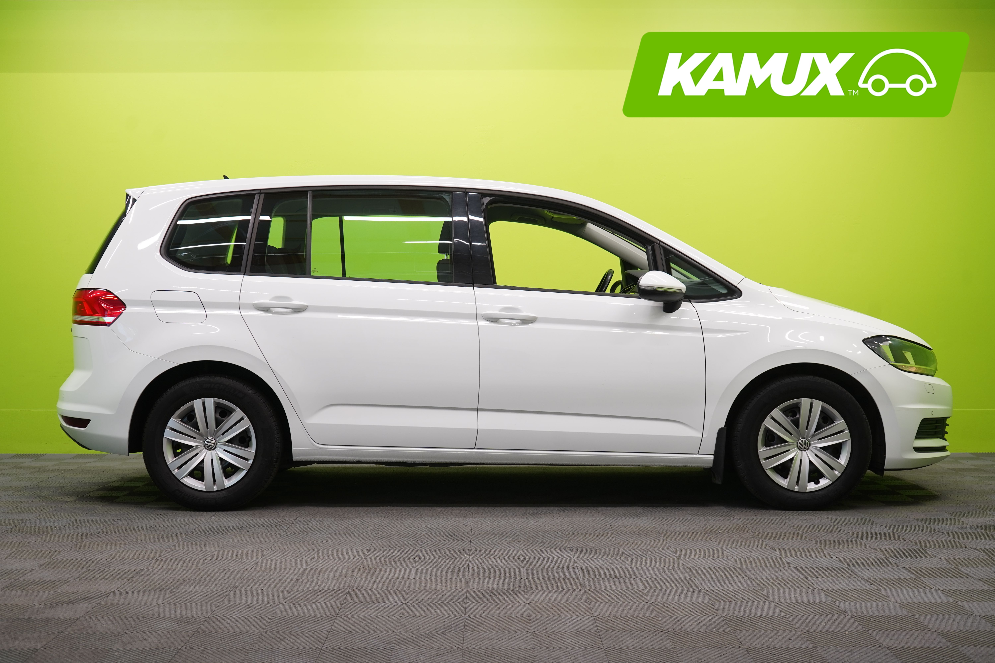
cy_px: 332
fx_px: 1327
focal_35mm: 48
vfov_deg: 28.1
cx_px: 498
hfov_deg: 41.1
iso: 400
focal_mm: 48
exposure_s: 1/30
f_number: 5.6
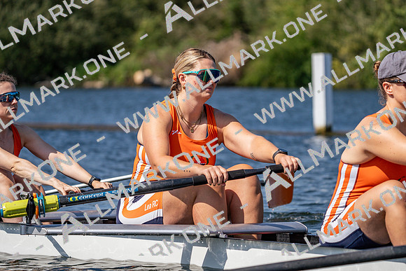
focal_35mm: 239
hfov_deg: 8.6
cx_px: 203
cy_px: 136
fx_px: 2696
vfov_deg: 5.8
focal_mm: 239
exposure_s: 1/2000
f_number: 5.6
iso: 200
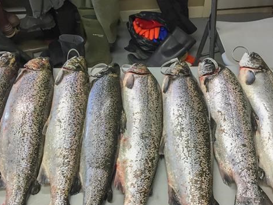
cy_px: 132
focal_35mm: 40
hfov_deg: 46.7
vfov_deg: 35.7
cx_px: 126
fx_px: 316
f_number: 2.2
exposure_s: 1/30
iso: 32
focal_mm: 4.15
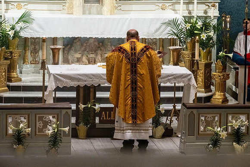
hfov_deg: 9.9
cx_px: 125
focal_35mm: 207
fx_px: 1439
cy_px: 84
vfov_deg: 6.6
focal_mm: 200
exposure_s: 1/60
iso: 5000
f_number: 14
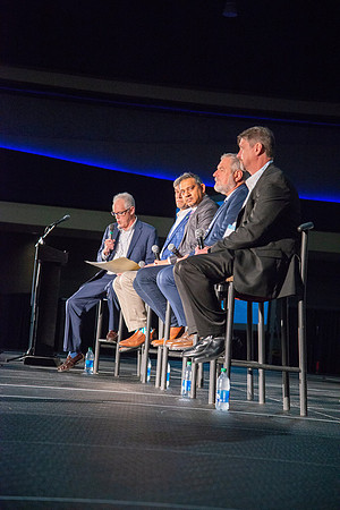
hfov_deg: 16.1
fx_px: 1204
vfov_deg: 23.9
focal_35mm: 85
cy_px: 255
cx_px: 170
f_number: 4.5
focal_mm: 85
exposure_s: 1/200
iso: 2000
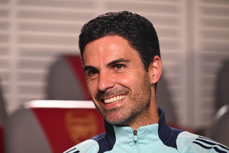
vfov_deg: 6.9
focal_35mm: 200
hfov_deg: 10.3
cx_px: 114
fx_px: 1272
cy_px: 76
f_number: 4
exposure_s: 1/125
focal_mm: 200
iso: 4000
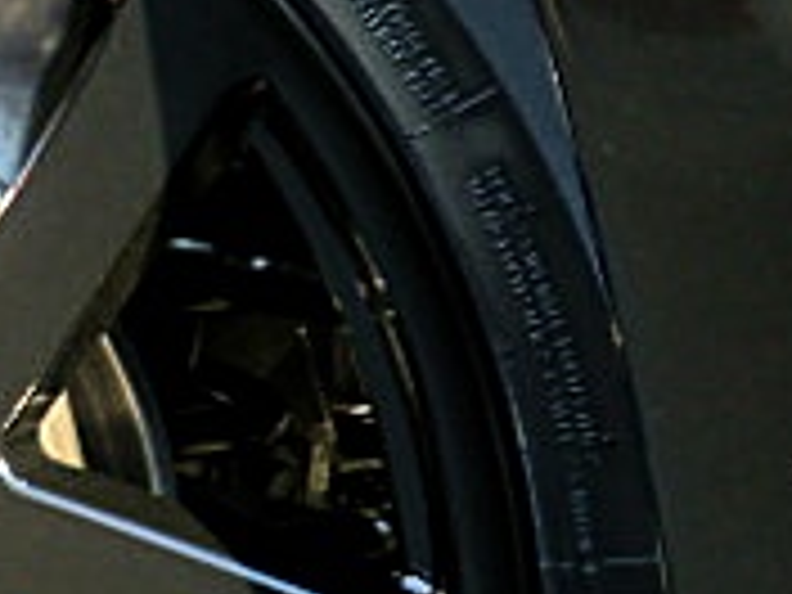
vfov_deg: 13.1
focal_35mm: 113
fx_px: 2585
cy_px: 418
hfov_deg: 15.2
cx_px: -616
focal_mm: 5.58
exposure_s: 1/80
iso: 64
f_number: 2.8
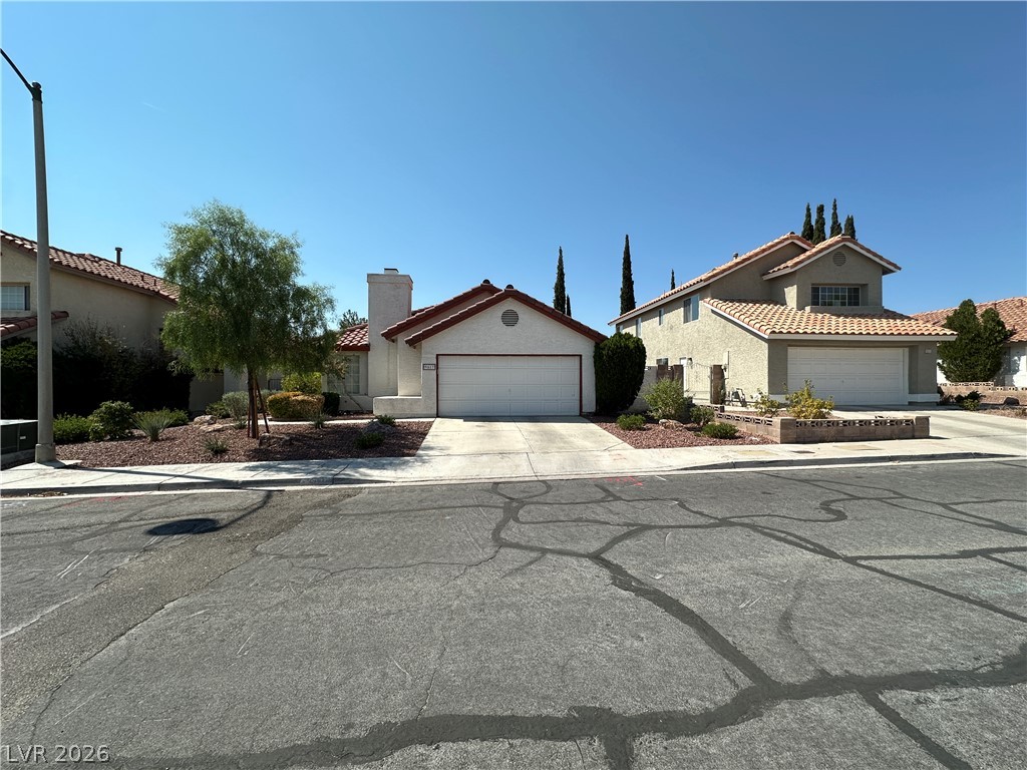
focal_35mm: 14
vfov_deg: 85.7
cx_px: 514
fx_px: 415
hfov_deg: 102.1
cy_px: 385
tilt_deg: +0.8
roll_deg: -0.1
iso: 50
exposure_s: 1/2747
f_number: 2.2
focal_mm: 2.22
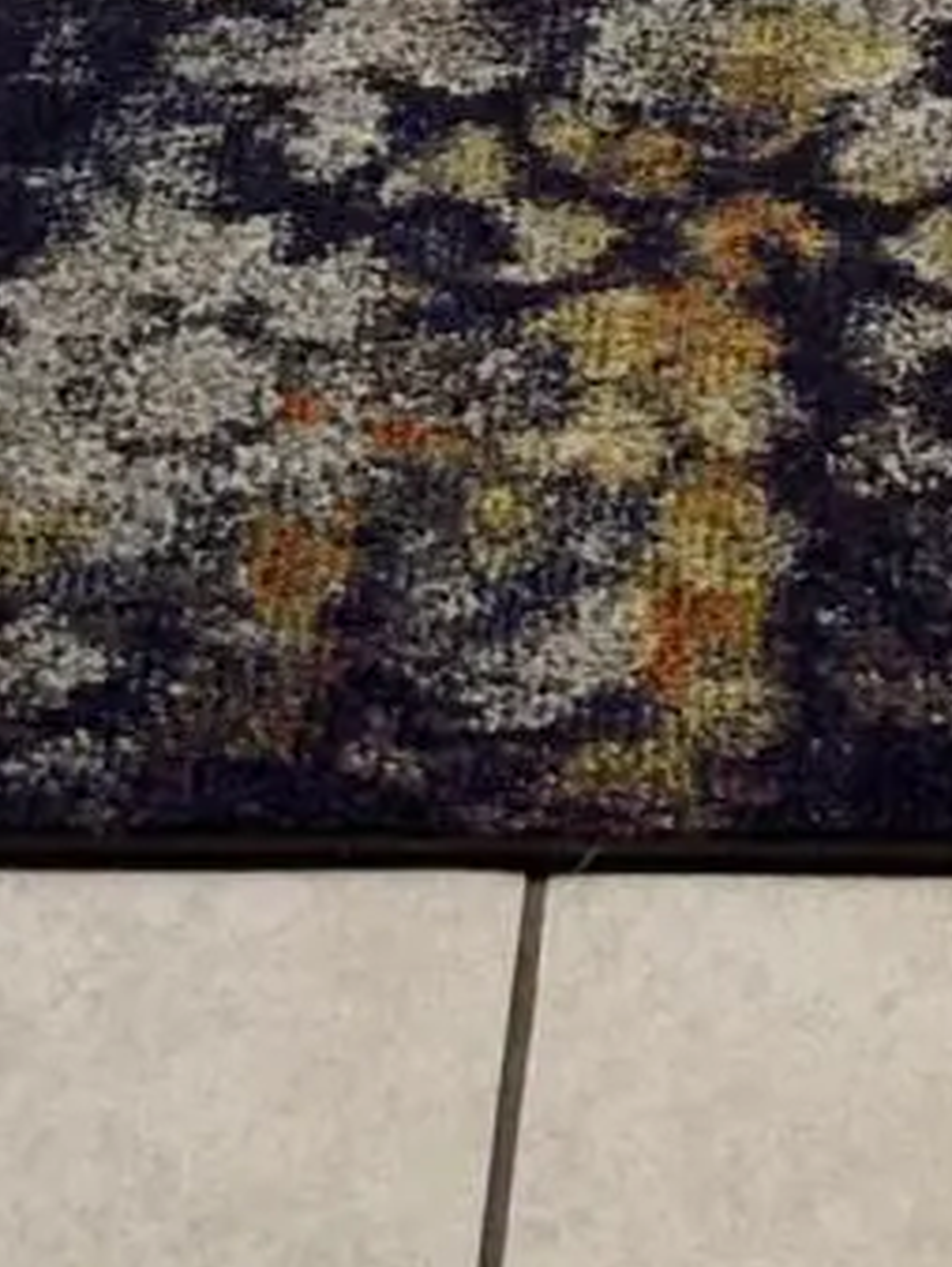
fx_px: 5200
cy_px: -2080
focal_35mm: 142
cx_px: 907
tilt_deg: -8.4
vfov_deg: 11.0
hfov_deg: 10.4
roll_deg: -1.8
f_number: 1.78
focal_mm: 6.86
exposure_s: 1/60
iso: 125
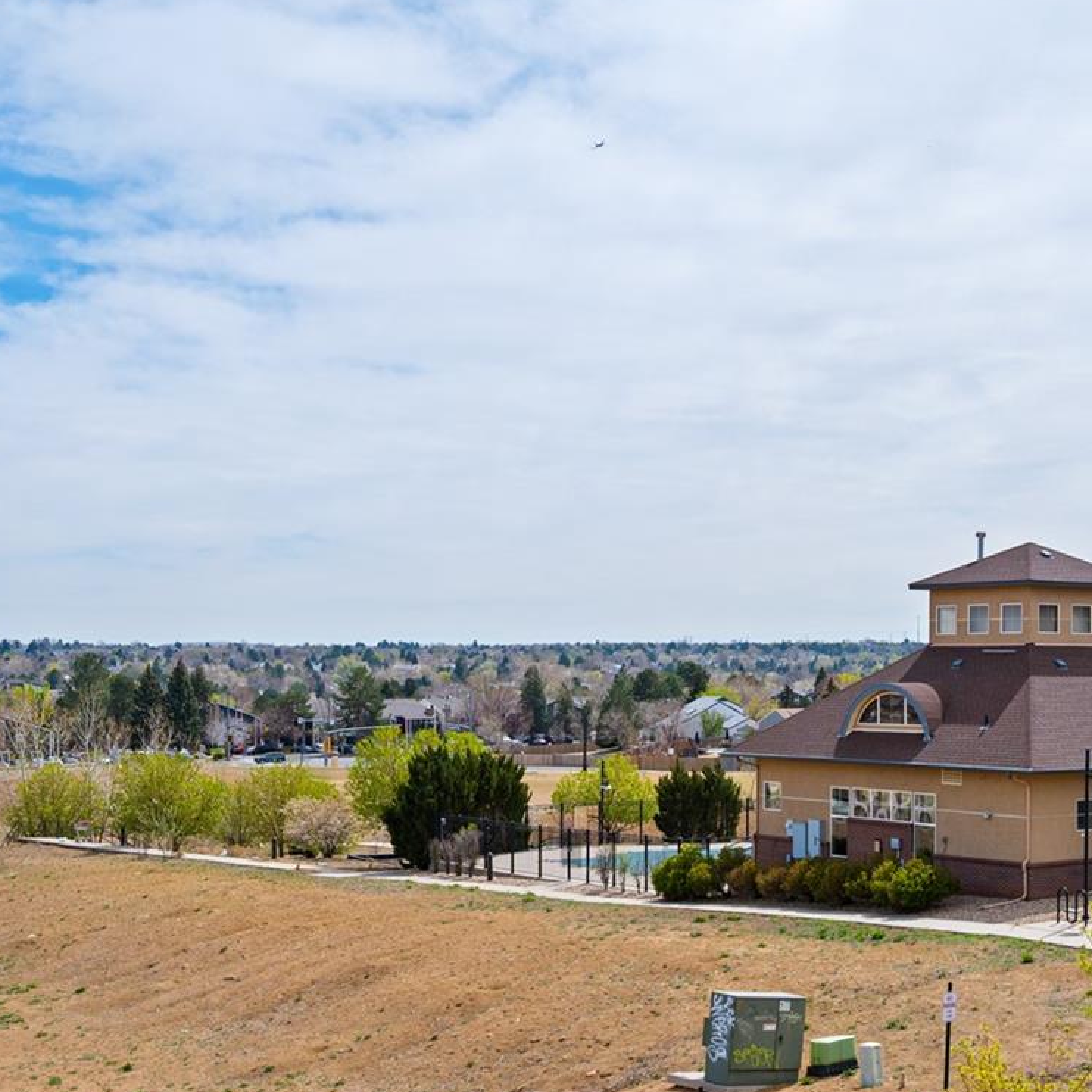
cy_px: 696
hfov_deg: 30.6
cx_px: 809
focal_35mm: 55
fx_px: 1963
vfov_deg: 30.9
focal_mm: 30
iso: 400
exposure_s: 1/1000
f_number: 8
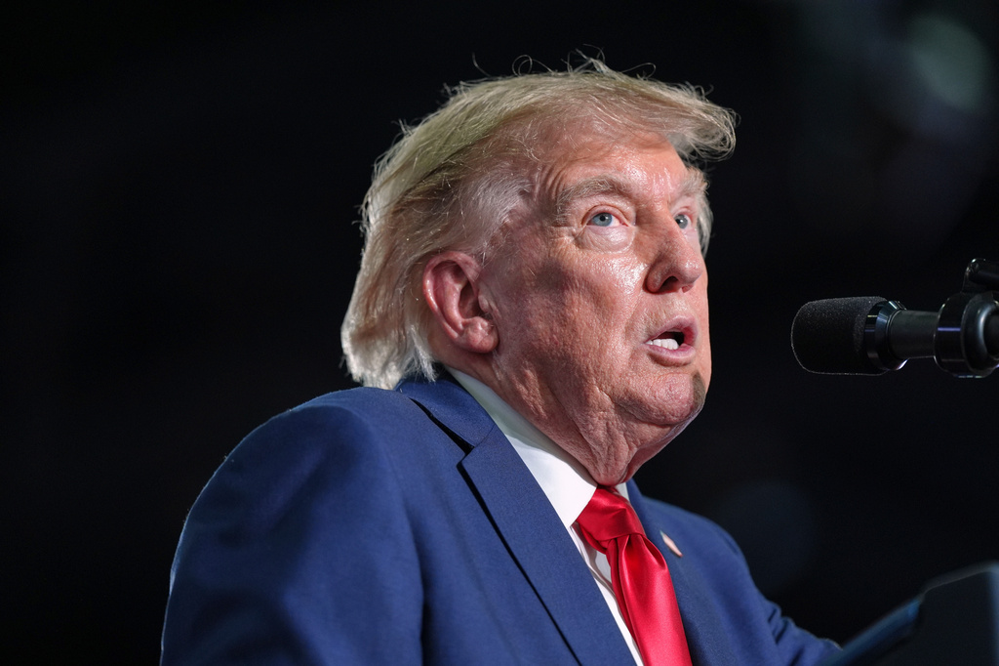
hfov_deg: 6.9
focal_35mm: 300
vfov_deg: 4.6
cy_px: 333
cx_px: 500
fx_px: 8322
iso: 1250
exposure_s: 1/320
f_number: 2.8
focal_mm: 300
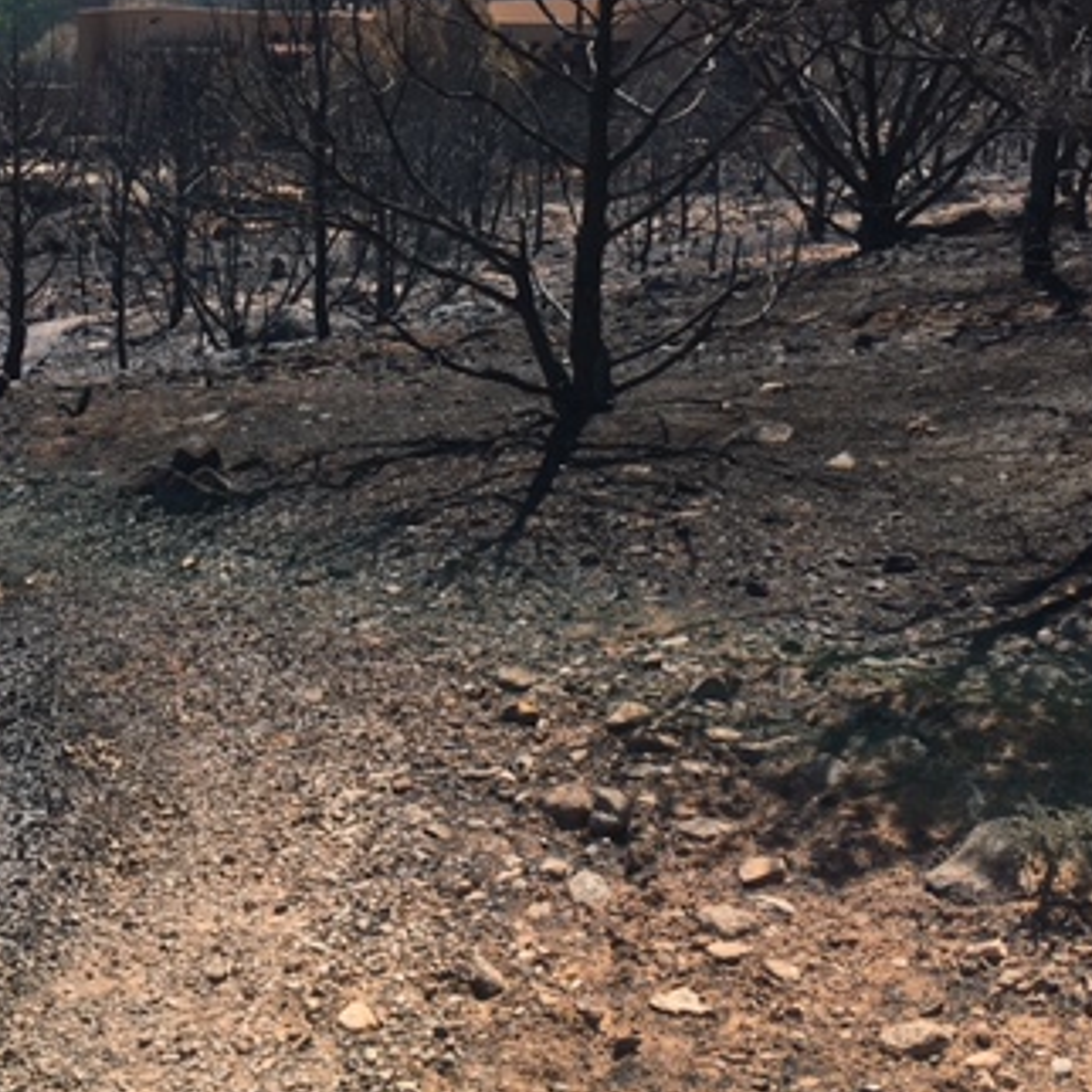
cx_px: 383
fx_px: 1820
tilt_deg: -7.1
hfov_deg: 33.2
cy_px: 281
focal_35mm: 51
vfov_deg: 32.8
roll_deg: -0.1
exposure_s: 1/1183
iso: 25
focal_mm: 4.15
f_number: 2.2
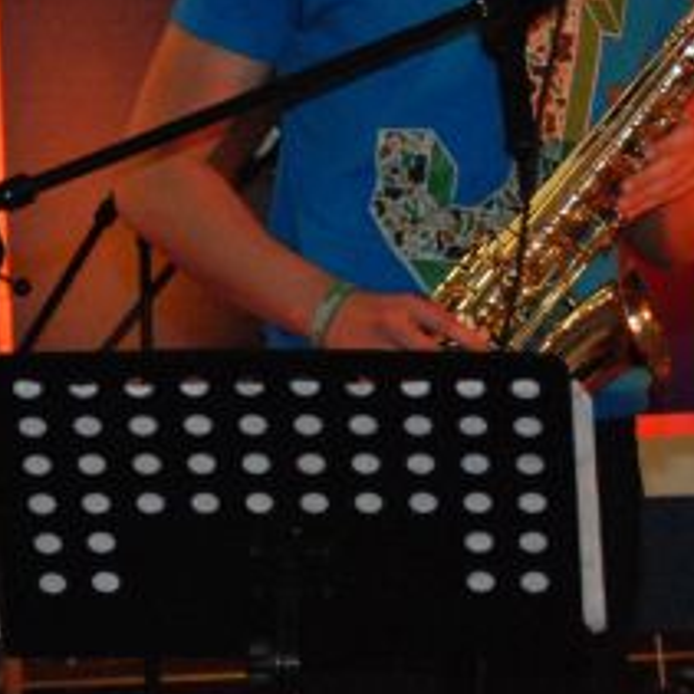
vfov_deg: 4.4
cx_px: 355
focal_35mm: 397
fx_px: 9005
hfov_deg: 4.4
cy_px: 268
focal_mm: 82
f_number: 5.6
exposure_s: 1/100
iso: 1600
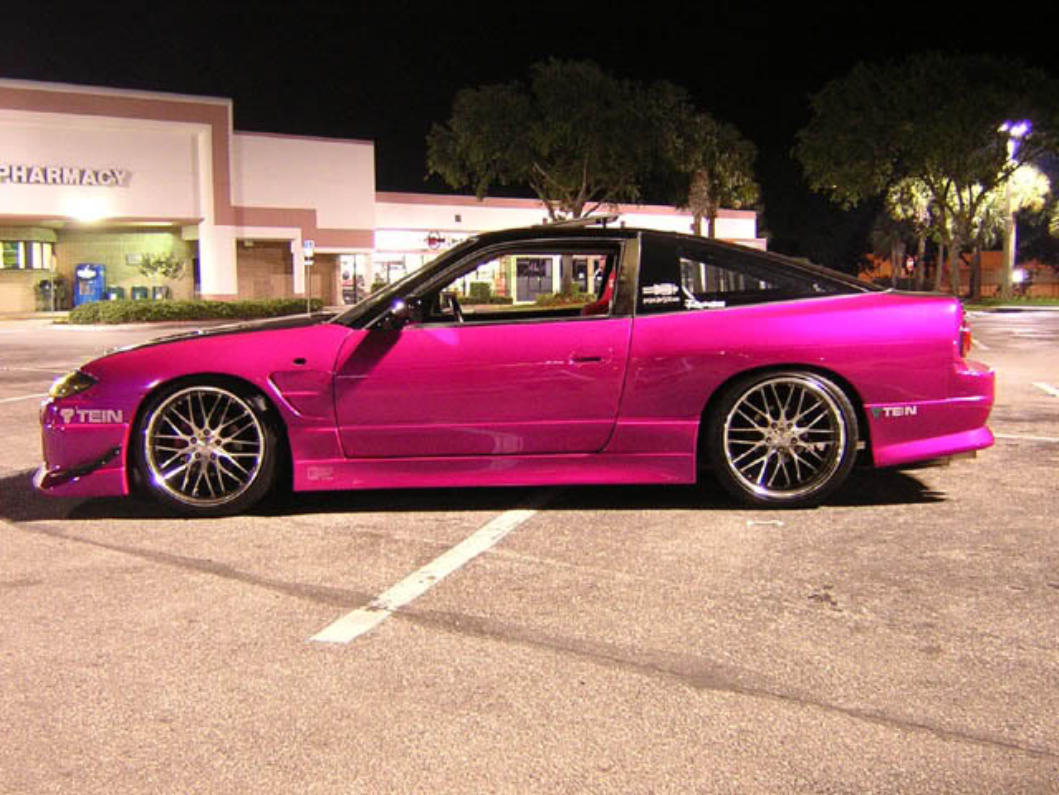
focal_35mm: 43
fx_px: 1315
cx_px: 530
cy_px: 398
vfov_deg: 33.6
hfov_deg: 43.9
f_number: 2.8
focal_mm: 5.6
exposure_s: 1/2.5
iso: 400
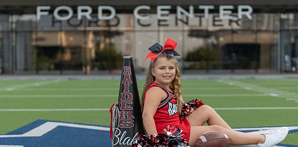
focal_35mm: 103
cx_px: 156
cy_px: 108
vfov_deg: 10.6
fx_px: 791
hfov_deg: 21.3
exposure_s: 1/320
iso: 100
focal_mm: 70
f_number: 2.8
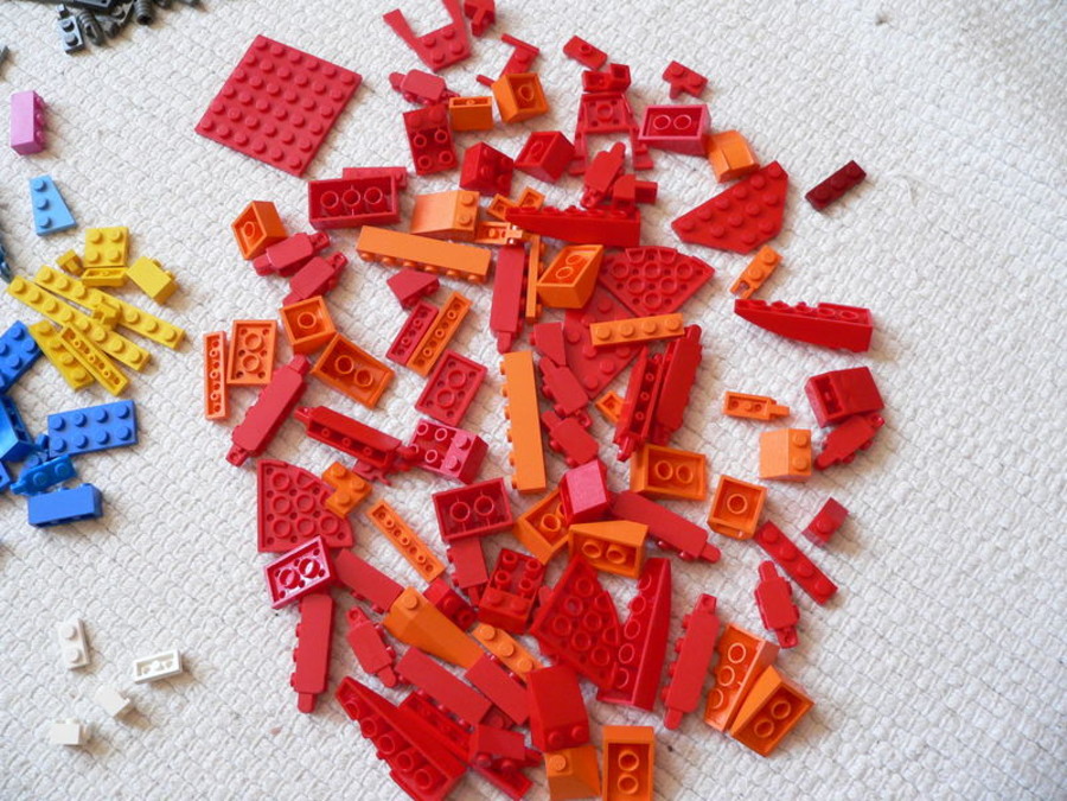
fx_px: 1110
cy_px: 400
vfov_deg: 39.7
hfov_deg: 51.4
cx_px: 534
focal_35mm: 36
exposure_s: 1/20
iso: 200
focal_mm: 6
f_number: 2.8
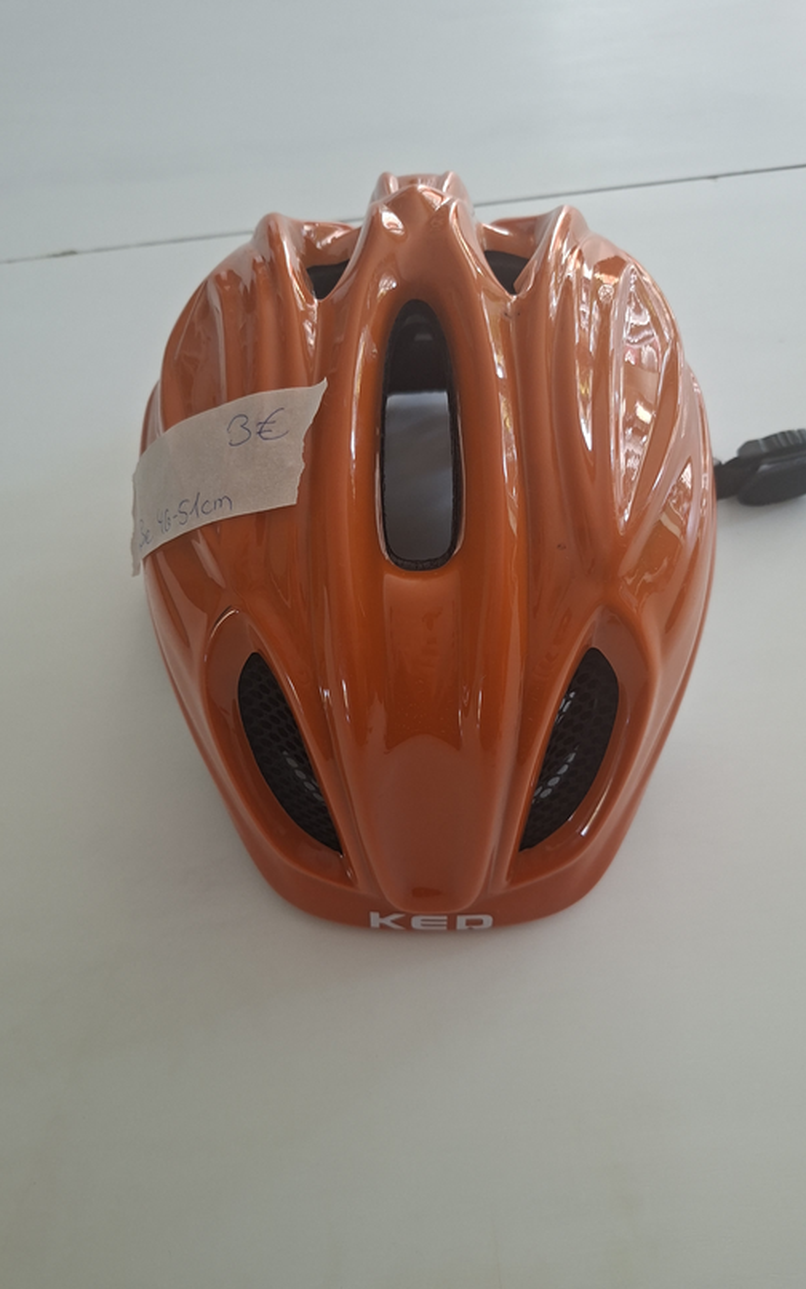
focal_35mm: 25
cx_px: 417
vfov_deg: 72.5
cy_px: 660
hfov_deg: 49.3
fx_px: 878
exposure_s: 1/100
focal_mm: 5.54
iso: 250
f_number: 1.8
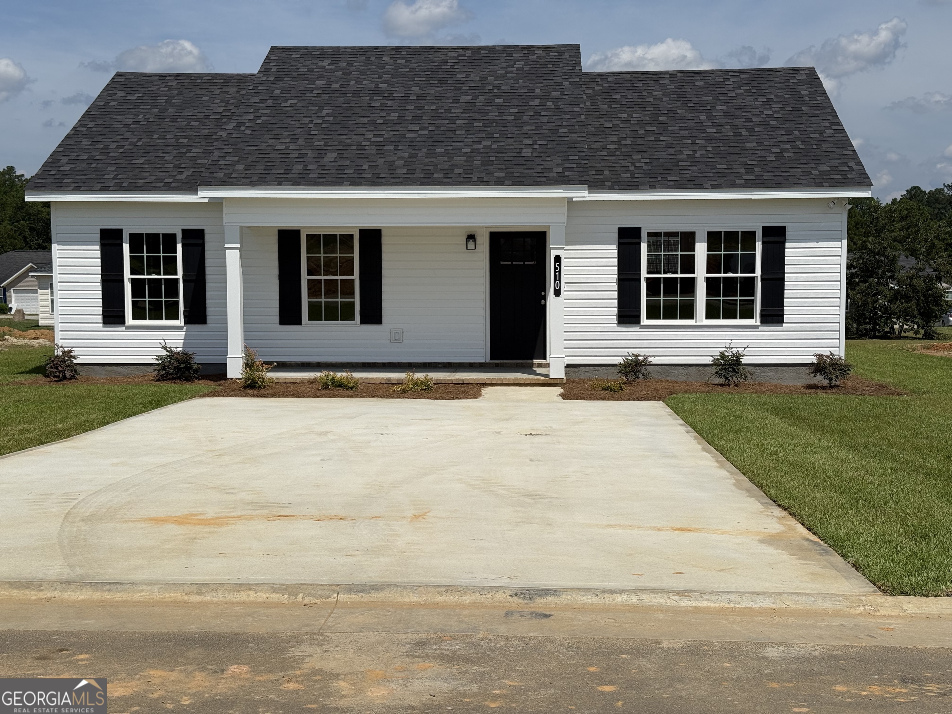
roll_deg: -0.1
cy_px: 357
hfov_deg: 39.7
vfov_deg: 30.3
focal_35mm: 48
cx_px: 476
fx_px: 1320
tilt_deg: -3.7
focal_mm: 6.76
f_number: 1.78
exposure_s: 1/11364
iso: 64
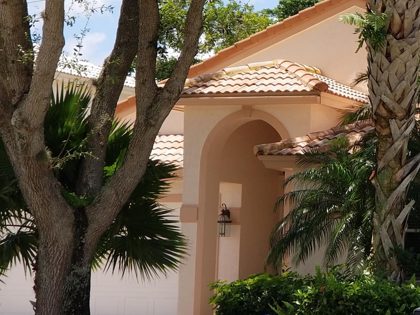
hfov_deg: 16.7
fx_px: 1395
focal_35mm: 115
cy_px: 31
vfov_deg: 12.8
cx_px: 447
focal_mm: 6
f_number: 2.4
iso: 25
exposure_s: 1/664
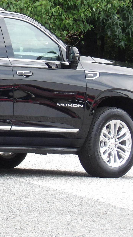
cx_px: -70
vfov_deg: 4.3
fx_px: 3166
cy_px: 75
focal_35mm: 505
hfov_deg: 2.4
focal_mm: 39.8
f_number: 4.5
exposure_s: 1/122
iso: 100
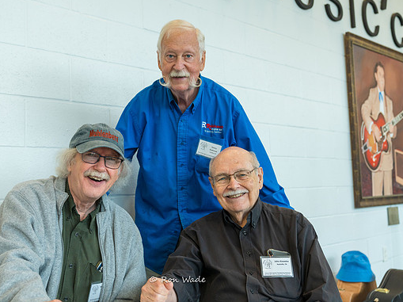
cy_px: 148
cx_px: 177
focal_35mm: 41
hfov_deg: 45.7
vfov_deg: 35.1
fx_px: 477
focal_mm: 37
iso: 800
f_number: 4
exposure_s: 1/160
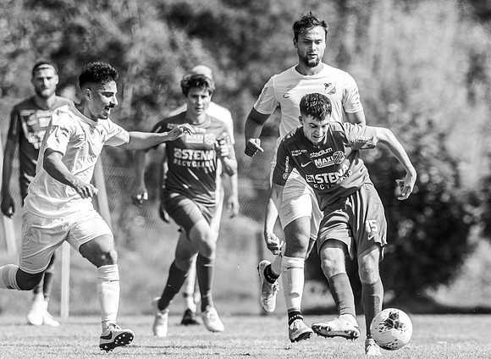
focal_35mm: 786
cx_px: 329
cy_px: 242
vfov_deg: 1.9
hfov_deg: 2.5
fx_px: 11042
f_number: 4
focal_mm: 420
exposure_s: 1/1250
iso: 220
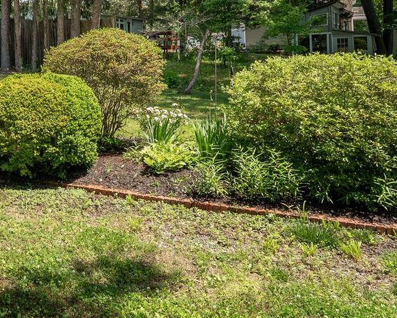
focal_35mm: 33
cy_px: 46
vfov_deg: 41.8
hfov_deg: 42.2
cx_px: -44
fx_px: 388
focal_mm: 14
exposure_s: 1/100
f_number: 7.1
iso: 80
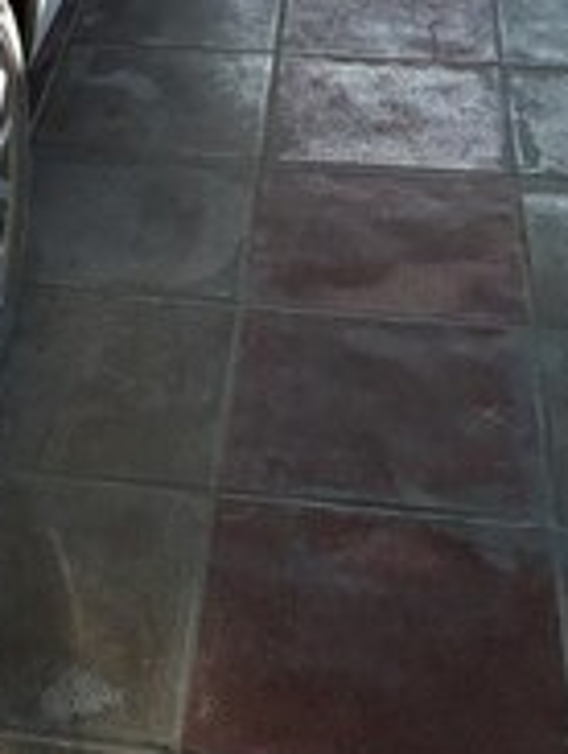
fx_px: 1592
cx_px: -21
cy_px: -165
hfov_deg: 19.6
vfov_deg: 24.1
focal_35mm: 73
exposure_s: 1/161
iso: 40
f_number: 1.7
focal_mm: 3.71
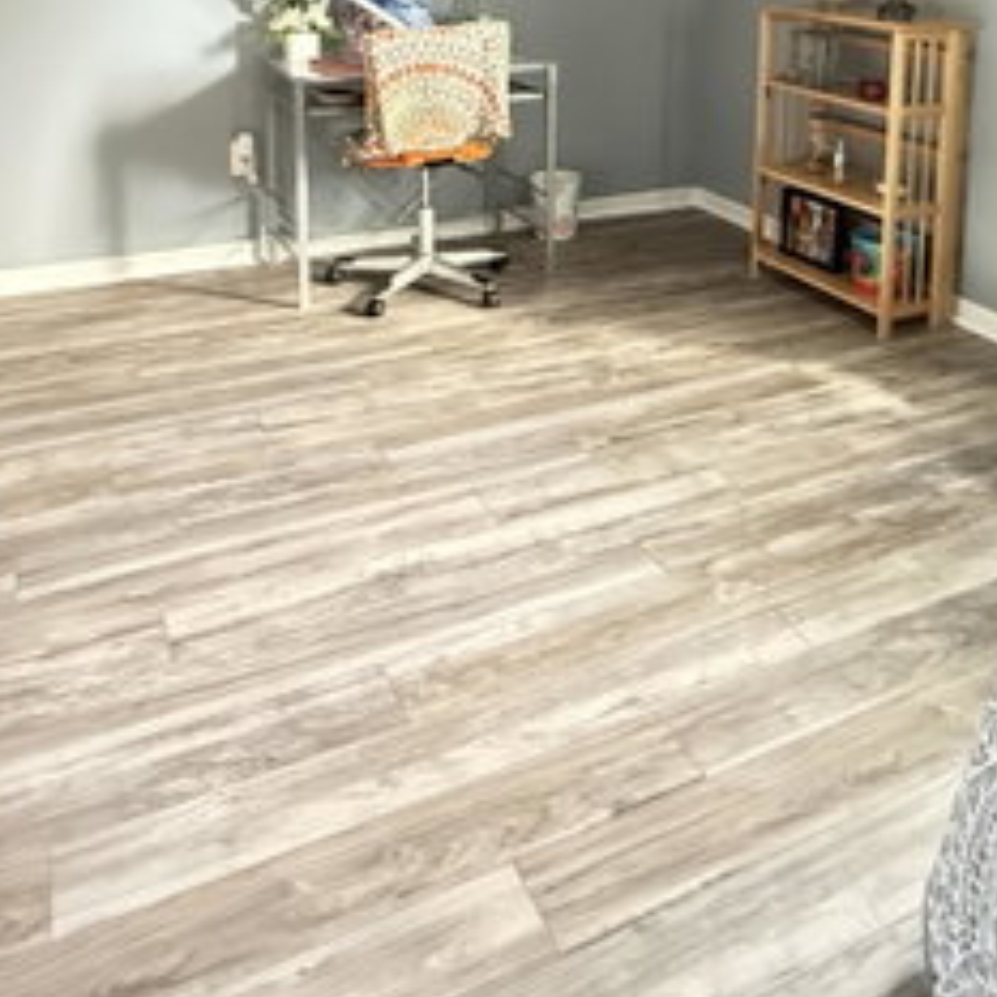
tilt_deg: -7.6
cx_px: 635
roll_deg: -1.5
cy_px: 64
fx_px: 1108
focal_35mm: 34
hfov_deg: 47.9
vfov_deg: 43.4
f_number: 2.2
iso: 1250
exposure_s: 1/40
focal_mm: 2.22
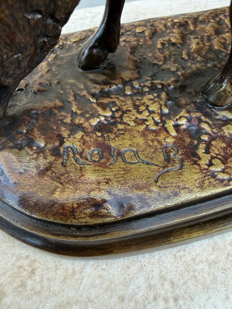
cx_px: 116
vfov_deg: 71.6
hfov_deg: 56.8
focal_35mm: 24
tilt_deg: -54.1
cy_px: 154
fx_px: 214
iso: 100
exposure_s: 1/99
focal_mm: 2.22
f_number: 2.2
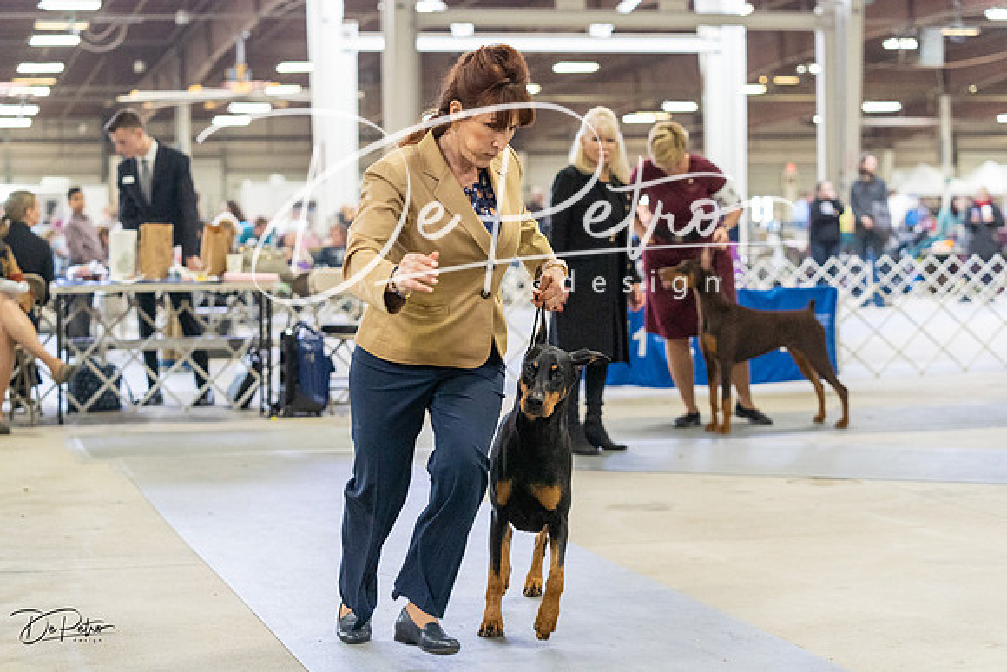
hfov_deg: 27.0
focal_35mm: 75
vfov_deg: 18.2
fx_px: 2098
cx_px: 504
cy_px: 336
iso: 6400
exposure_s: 1/320
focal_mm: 75
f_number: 3.5
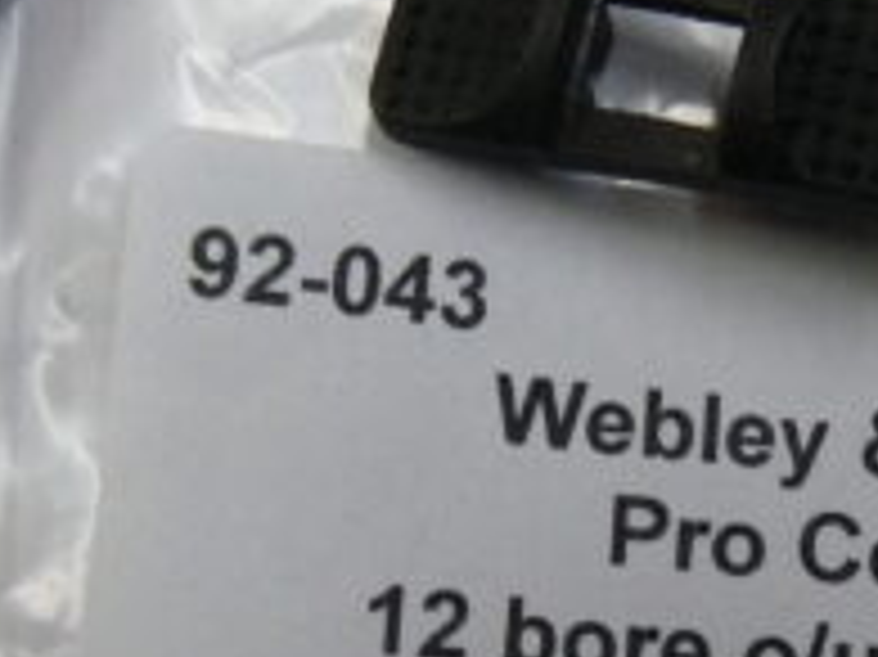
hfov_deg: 25.3
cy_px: 616
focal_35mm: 77
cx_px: 540
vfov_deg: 18.7
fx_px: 1952
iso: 250
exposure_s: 1/30
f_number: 3.3
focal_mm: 4.1
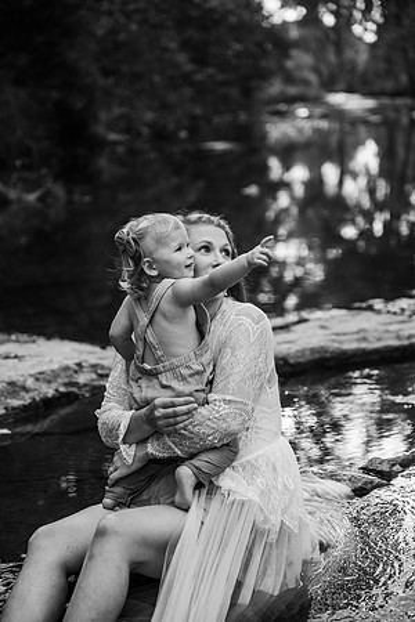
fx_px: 1210
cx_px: 208
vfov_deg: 28.8
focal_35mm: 70
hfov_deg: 19.5
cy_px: 311
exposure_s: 1/1600
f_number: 3.2
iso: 500
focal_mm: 70
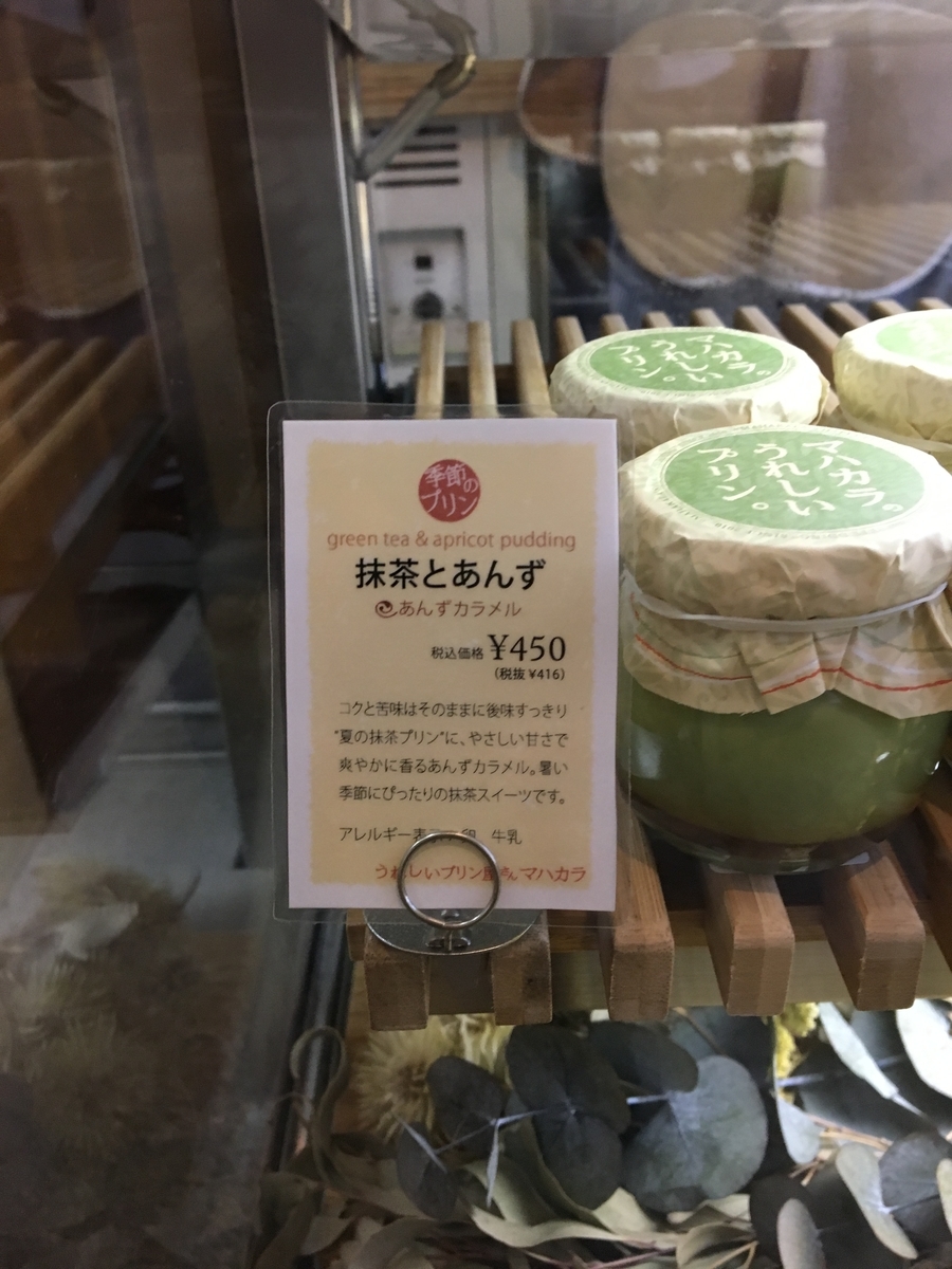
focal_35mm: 29
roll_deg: +1.5
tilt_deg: -28.8
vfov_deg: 61.7
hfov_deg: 48.2
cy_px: 634
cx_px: 476
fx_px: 1063
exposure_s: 1/33
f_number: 2.2
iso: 200
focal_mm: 4.15
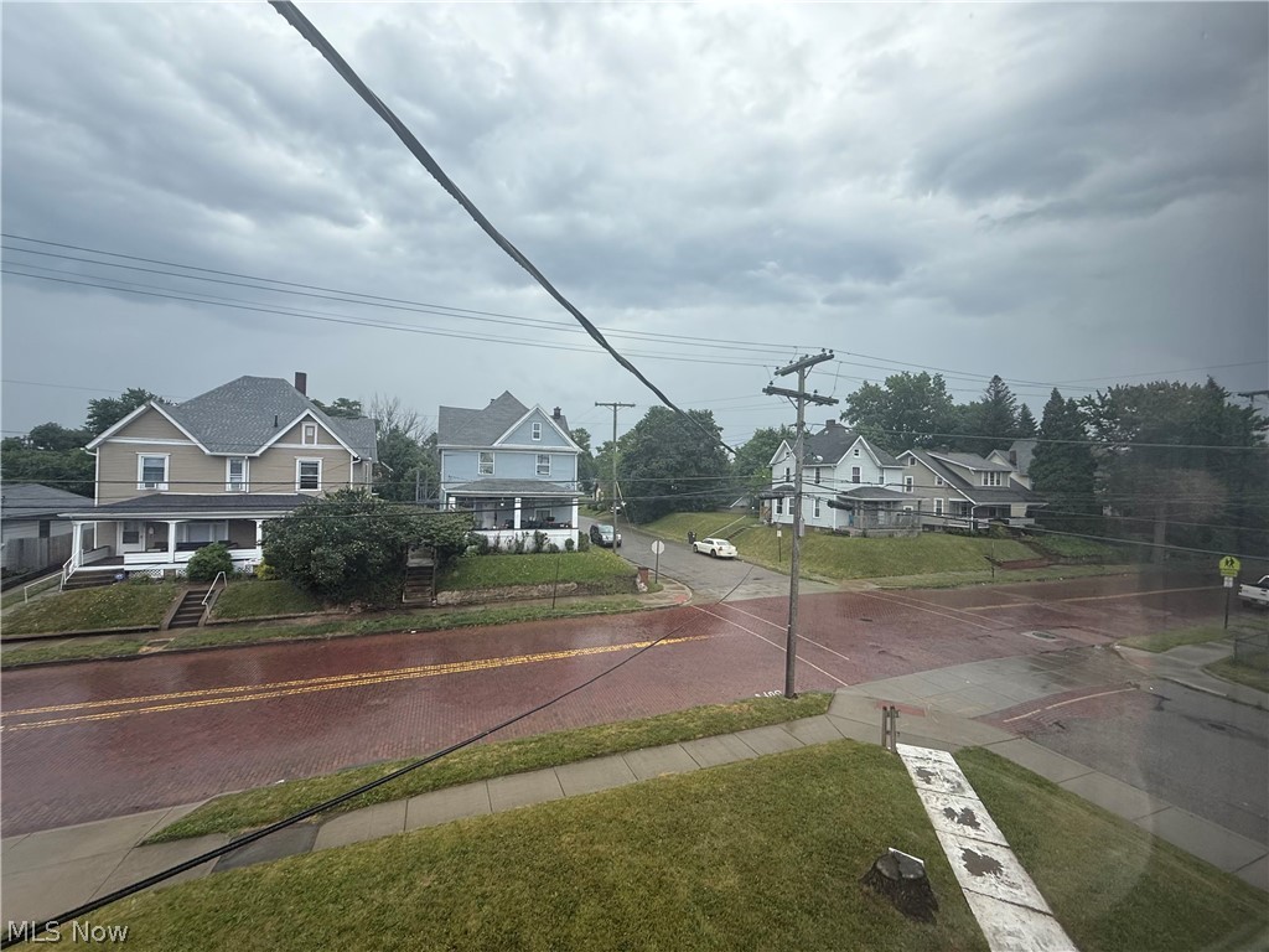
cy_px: 476
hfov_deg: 102.1
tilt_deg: +0.2
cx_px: 634
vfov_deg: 85.7
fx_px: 513
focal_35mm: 14
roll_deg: -0.9
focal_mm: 2.22
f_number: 2.2
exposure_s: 1/734
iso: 50
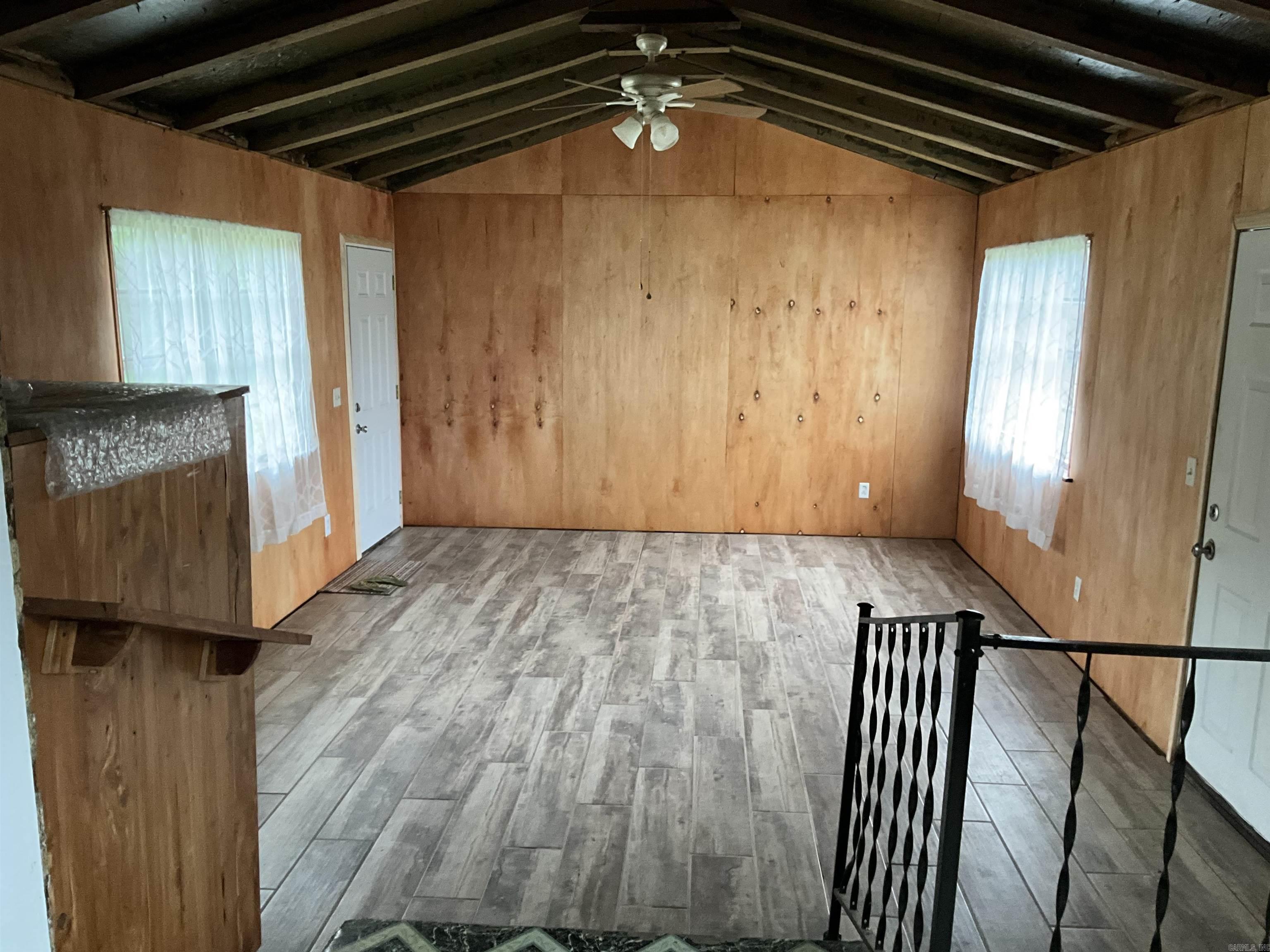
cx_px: 635
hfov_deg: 61.7
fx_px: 1064
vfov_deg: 48.2
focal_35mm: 29
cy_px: 476
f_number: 1.8
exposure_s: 1/60
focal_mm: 3
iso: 250
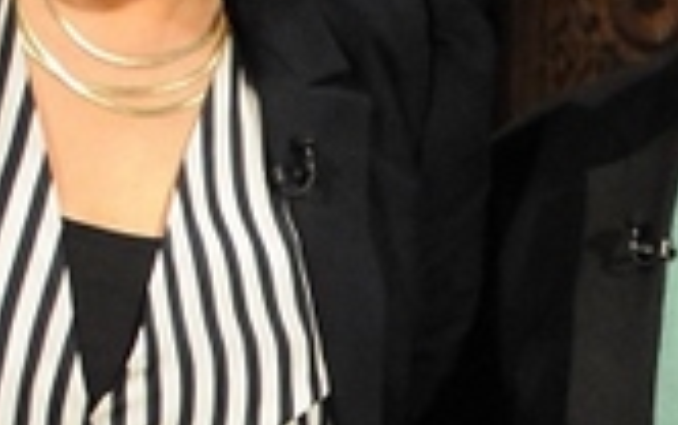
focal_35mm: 142
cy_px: 343
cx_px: 525
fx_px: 2626
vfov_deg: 9.2
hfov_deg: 14.6
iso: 3200
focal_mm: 22
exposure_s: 1/100
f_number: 3.8
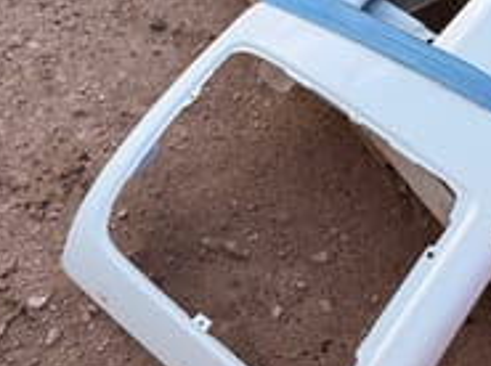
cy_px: 28
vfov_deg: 21.9
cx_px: 494
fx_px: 920
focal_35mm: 65
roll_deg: -2.0
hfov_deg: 28.0
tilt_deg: -44.0
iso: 80
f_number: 1.78
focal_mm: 6.76
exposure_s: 1/1522
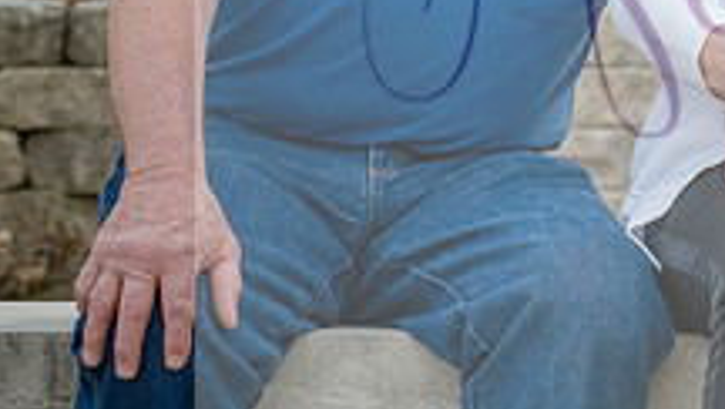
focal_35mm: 281
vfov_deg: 4.3
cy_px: -176
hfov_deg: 7.6
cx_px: 802
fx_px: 5407
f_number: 8
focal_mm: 100
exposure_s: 1/640
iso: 400
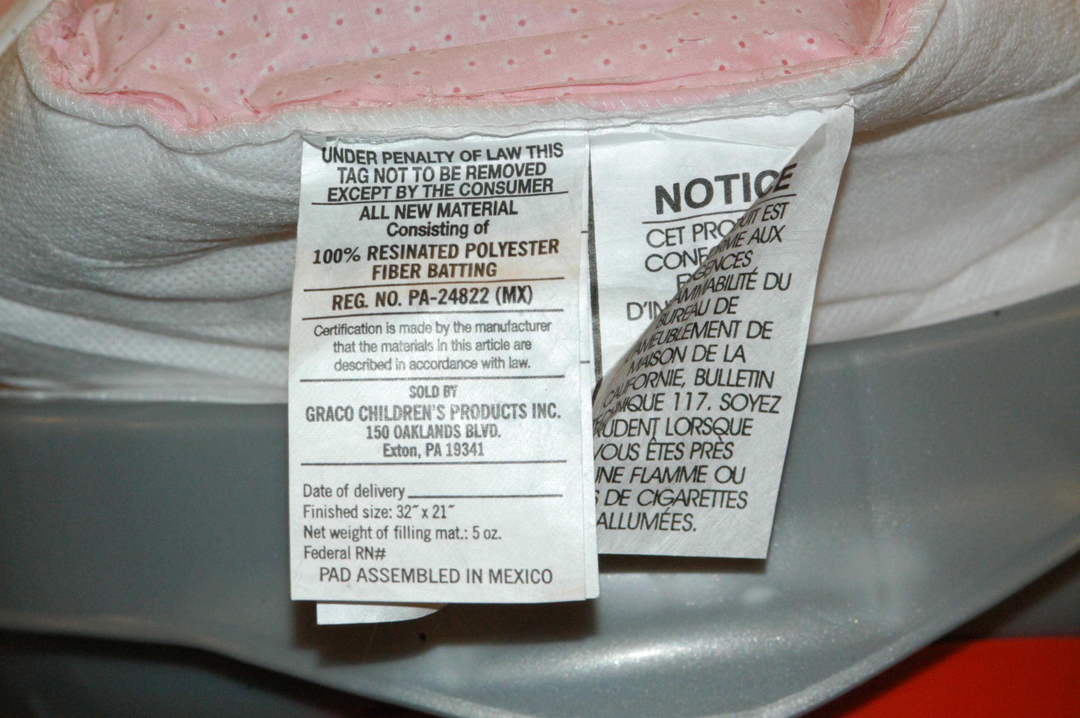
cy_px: 359
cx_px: 540
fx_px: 4721
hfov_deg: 13.1
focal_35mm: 158
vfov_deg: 8.7
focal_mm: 105
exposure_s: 1/60
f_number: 9
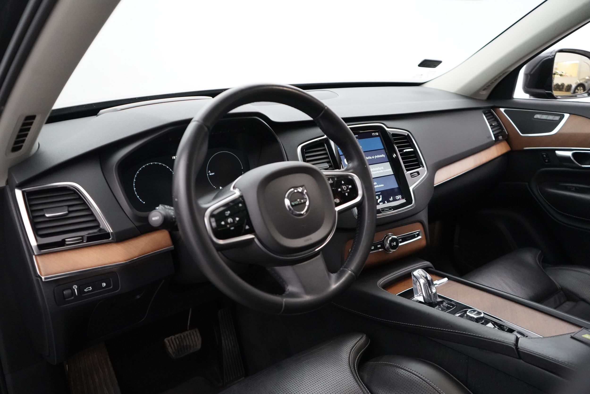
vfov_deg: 45.0
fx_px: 475
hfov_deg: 63.7
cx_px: 295
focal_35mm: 29
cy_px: 197
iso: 8000
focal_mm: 29
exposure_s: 1/160
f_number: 3.5
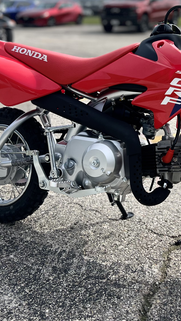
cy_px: 122
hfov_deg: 23.5
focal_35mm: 50
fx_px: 427
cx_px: 155
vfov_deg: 41.1
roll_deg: +0.3
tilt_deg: -14.3
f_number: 1.5
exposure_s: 1/2513
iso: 50
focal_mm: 5.7
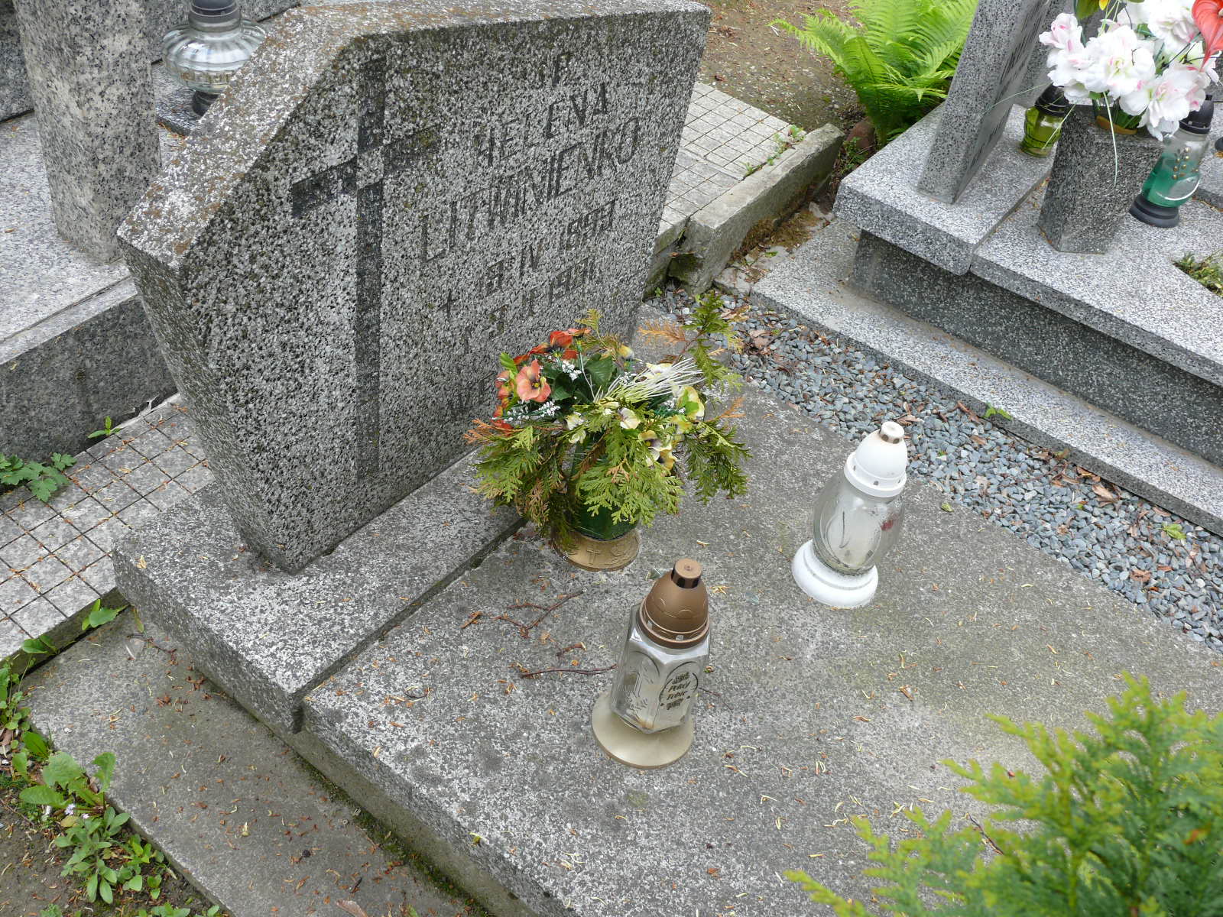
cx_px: 612
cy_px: 458
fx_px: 1237
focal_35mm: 35
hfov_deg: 52.6
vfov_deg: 40.7
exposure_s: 1/160
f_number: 4
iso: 100
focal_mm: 7.4
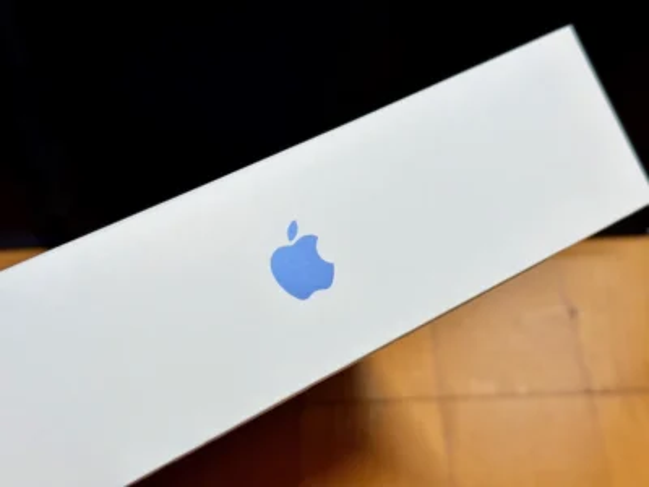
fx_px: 900
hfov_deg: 39.7
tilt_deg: -45.7
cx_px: 324
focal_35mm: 48
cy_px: 244
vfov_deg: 30.3
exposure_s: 1/95
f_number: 1.78
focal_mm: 6.86
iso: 80
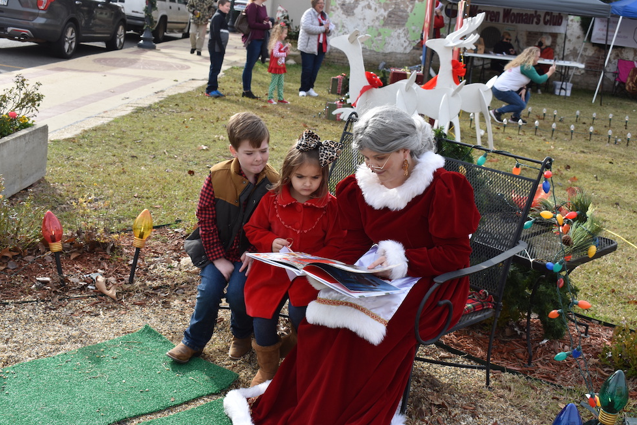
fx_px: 814
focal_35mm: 46
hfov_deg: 42.7
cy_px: 215
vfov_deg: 29.2
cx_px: 324
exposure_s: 1/250
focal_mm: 30
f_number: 8
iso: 200
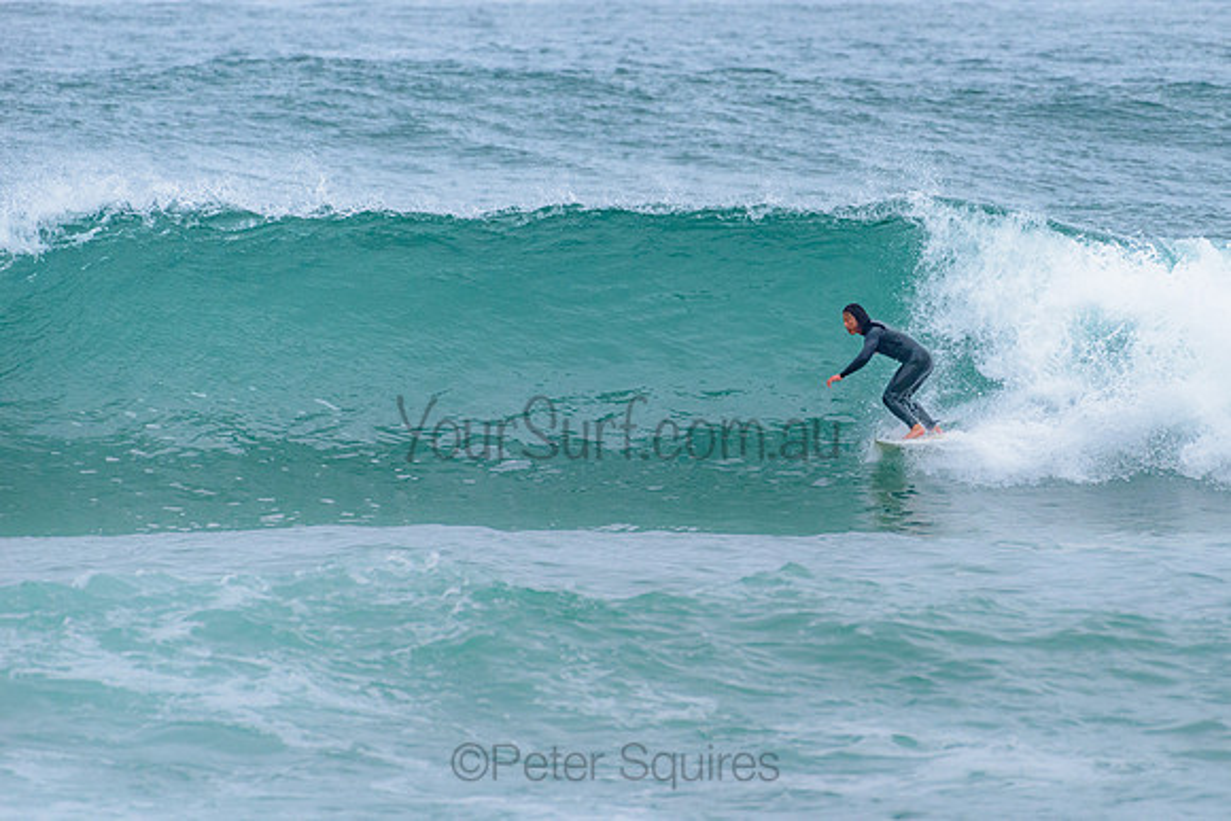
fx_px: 20929
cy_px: 319
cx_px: 753
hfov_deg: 3.4
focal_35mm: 612
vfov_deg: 2.2
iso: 1400
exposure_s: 1/2000
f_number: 5.6
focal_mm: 500
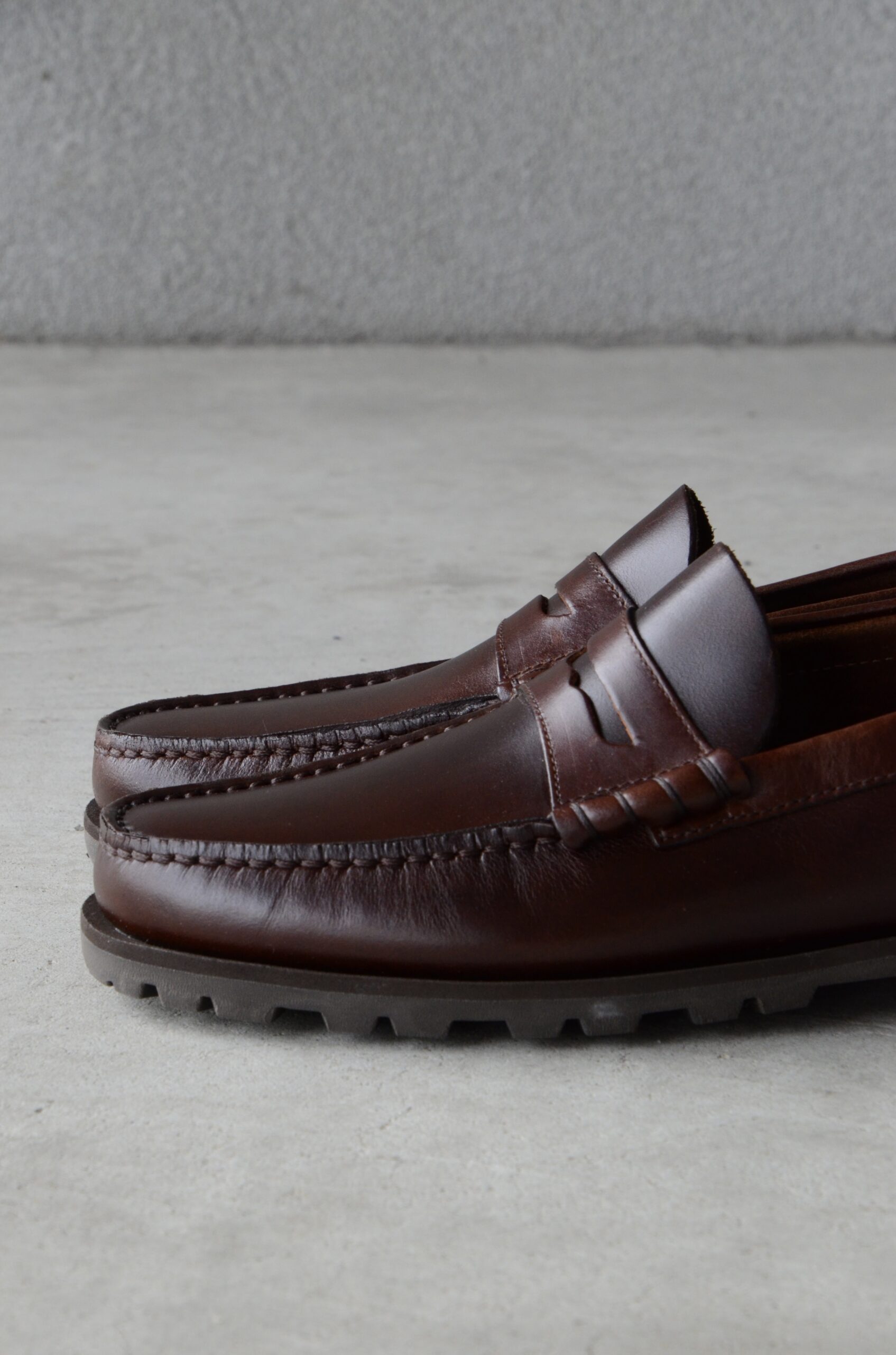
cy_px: 678
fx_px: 5626
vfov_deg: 13.7
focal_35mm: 150
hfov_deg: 9.1
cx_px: 448
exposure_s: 1/50
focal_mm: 100
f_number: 13
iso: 1250
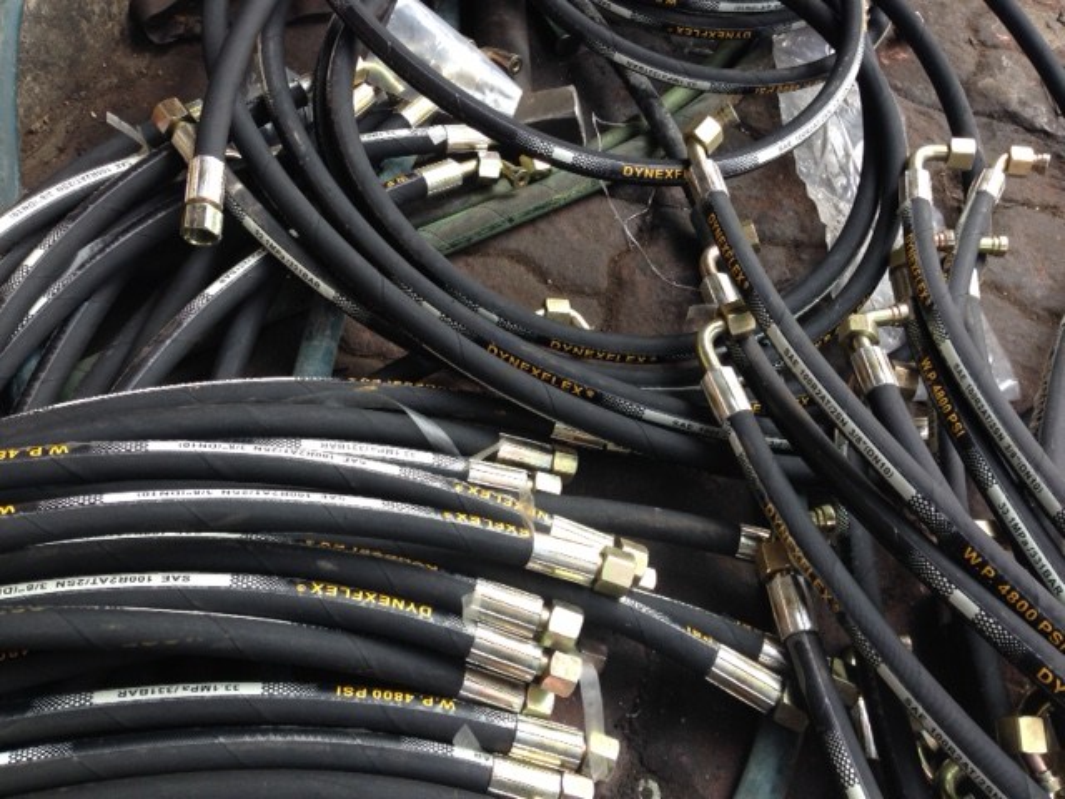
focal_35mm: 33
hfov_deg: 55.4
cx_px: 532
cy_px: 400
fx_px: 1015
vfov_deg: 42.9
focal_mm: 4.12
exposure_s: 1/152
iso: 50
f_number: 2.4
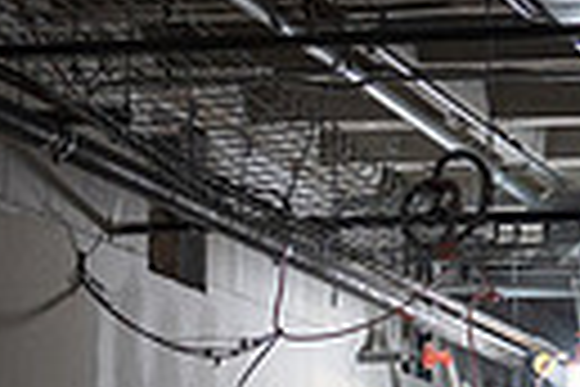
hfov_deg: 9.9
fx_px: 3335
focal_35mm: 207
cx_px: 584
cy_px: 392
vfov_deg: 6.6
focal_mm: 46
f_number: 4
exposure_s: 1/400
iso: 2500
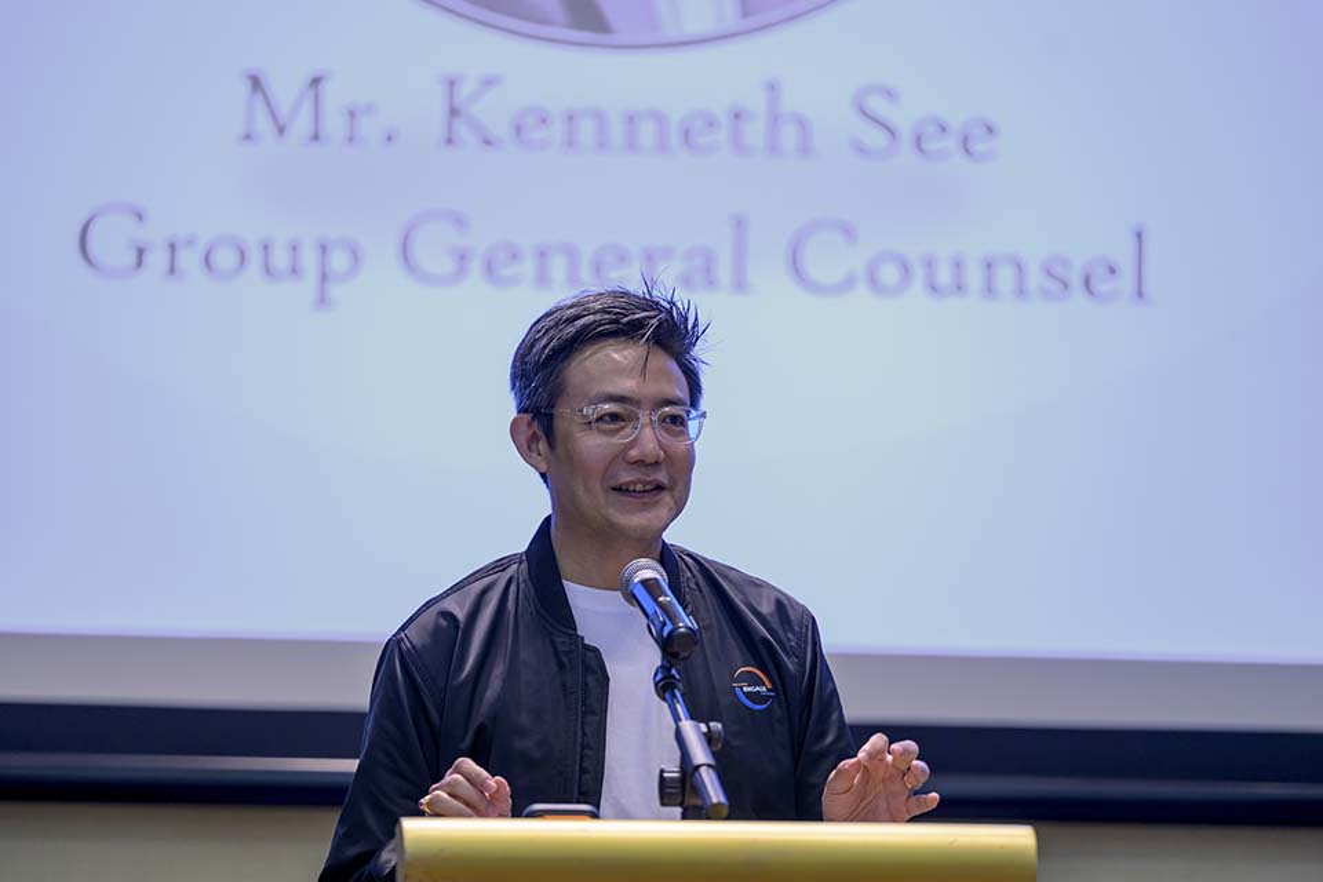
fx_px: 6063
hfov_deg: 12.5
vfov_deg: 8.3
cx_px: 662
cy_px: 441
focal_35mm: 165
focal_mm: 165
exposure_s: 1/250
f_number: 2.8
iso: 900
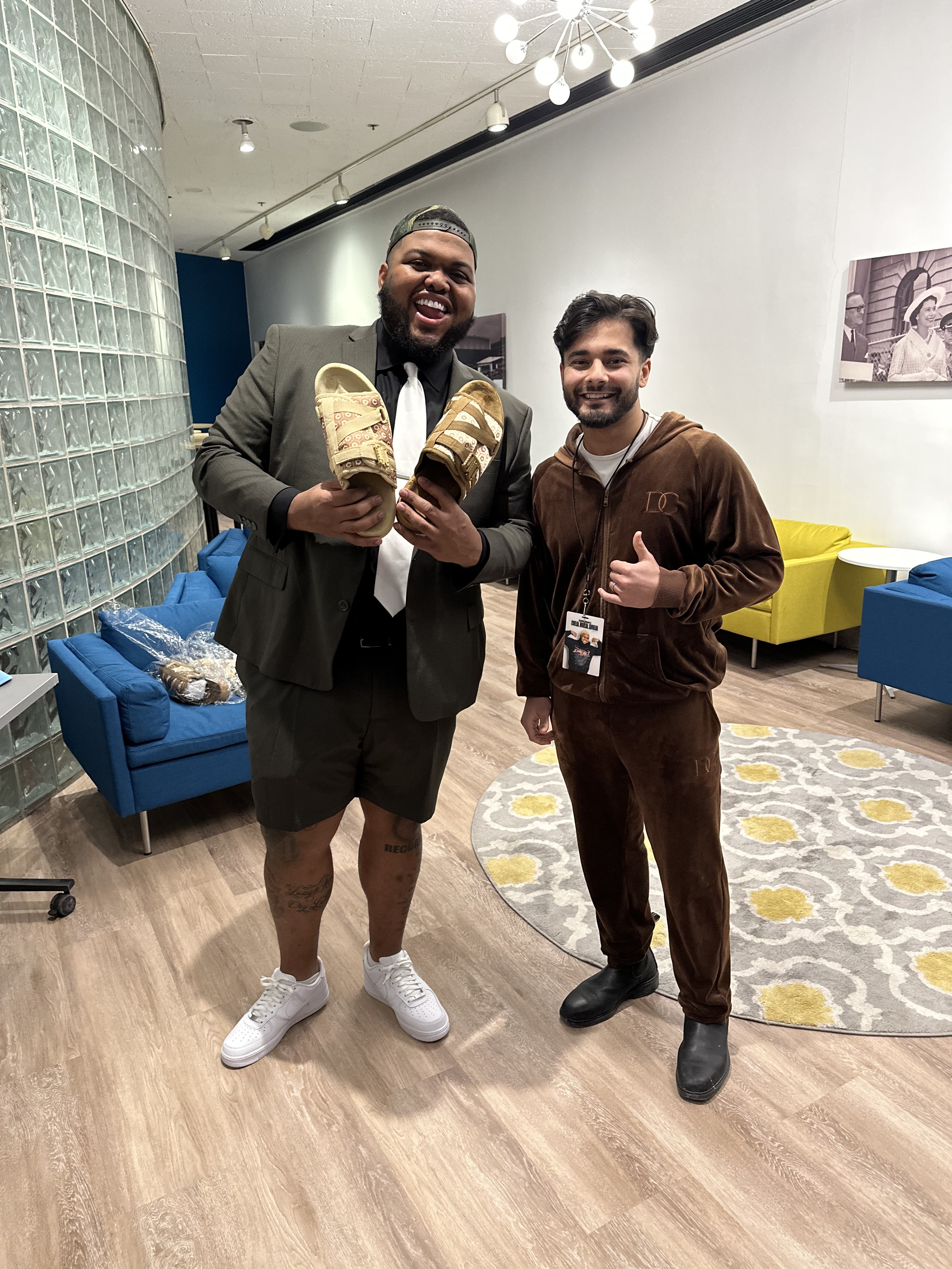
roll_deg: +0.8
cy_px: 634
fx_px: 880
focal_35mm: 24
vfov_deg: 71.6
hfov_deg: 56.8
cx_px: 476
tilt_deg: -15.3
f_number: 1.78
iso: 250
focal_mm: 6.86
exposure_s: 1/60
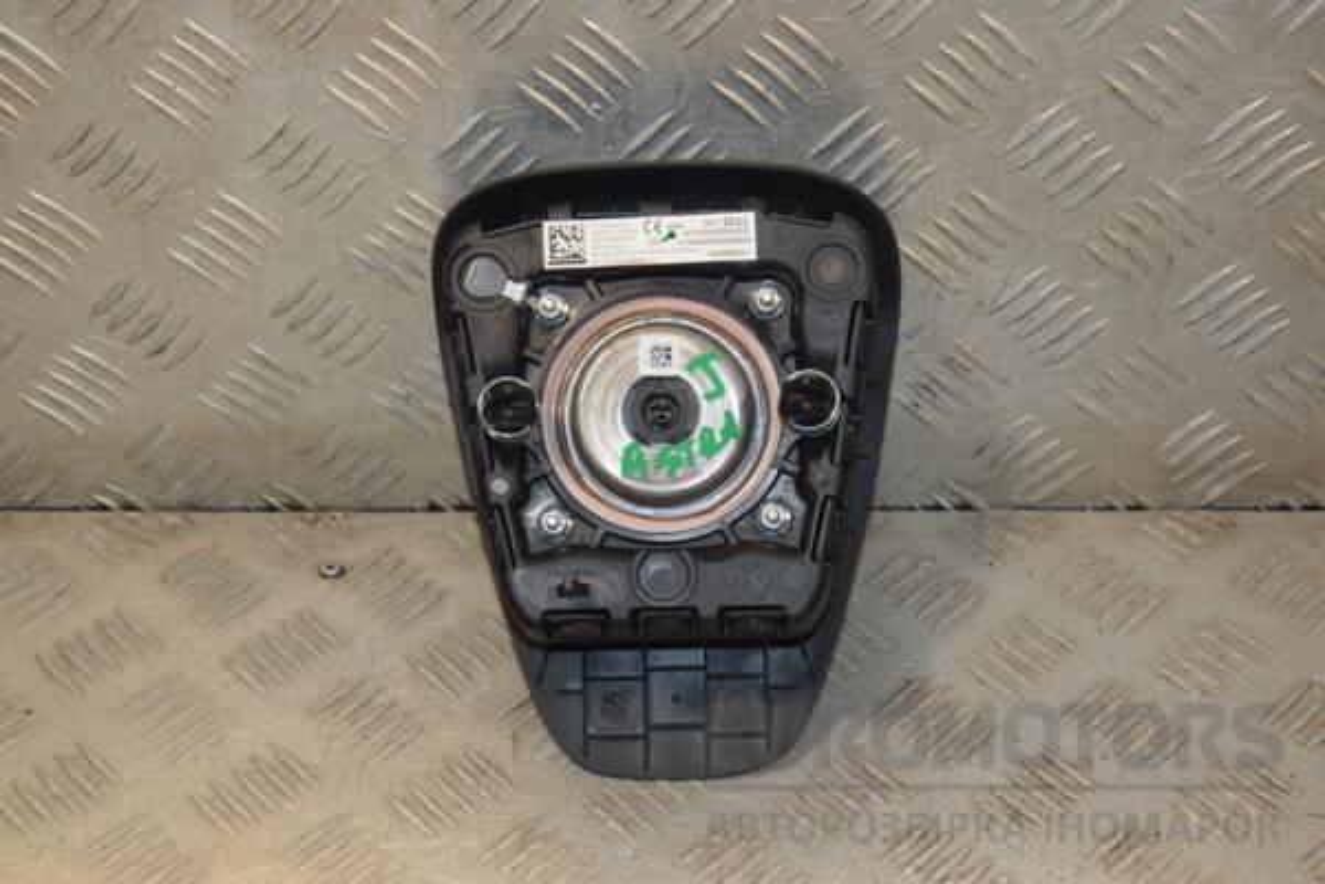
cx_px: 662
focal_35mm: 68
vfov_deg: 20.2
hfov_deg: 29.9
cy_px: 442
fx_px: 2484
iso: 800
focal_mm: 45
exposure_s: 1/200
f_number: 6.3
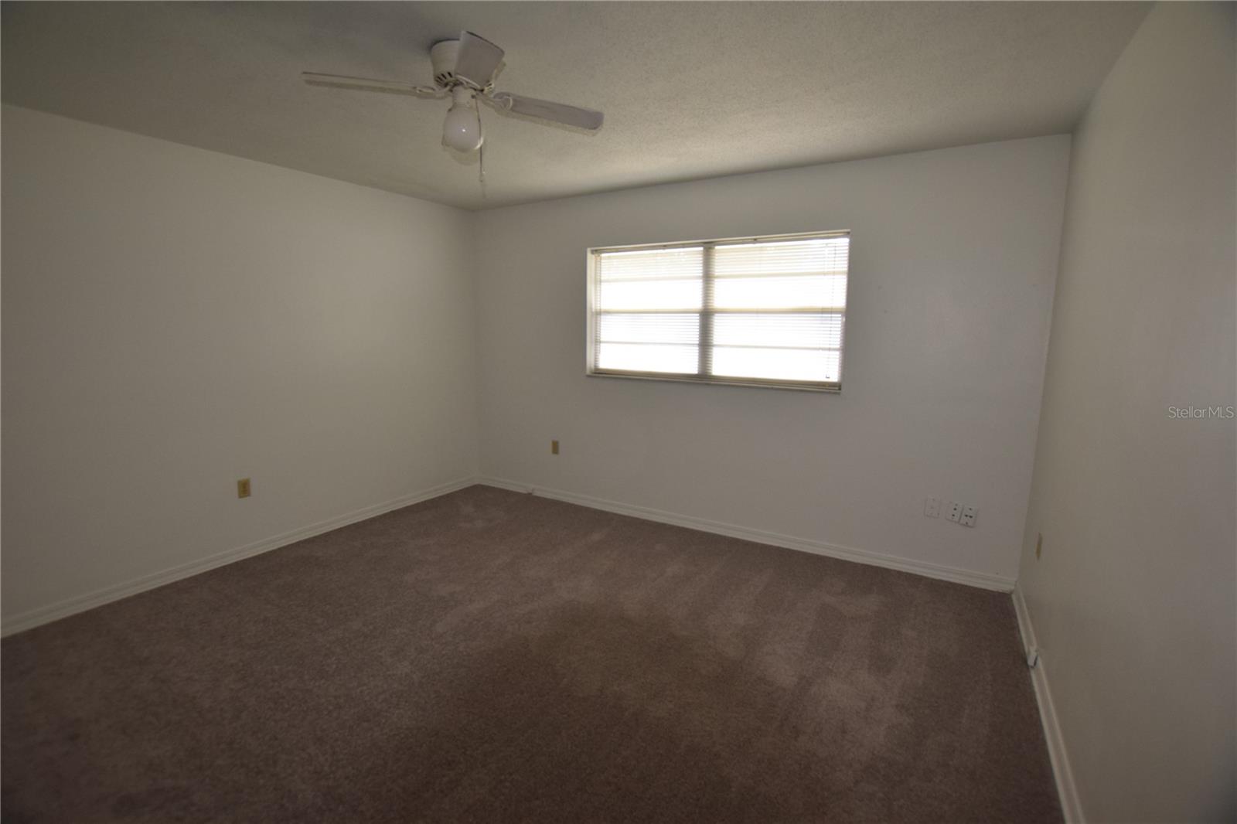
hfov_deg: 100.4
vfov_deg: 77.3
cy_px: 412
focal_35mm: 15
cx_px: 618
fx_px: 515
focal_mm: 10
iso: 800
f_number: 4.5
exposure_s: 1/80
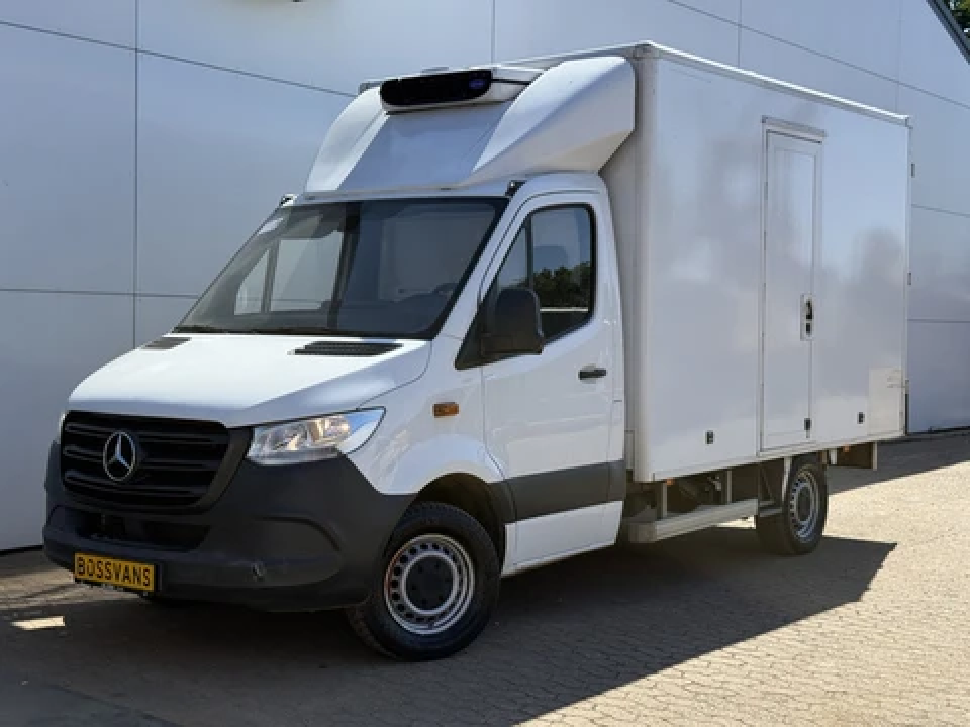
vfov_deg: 30.3
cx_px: 485
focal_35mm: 48
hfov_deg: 39.7
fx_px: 1345
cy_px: 364
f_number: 1.78
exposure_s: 1/3891
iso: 80
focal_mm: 6.76
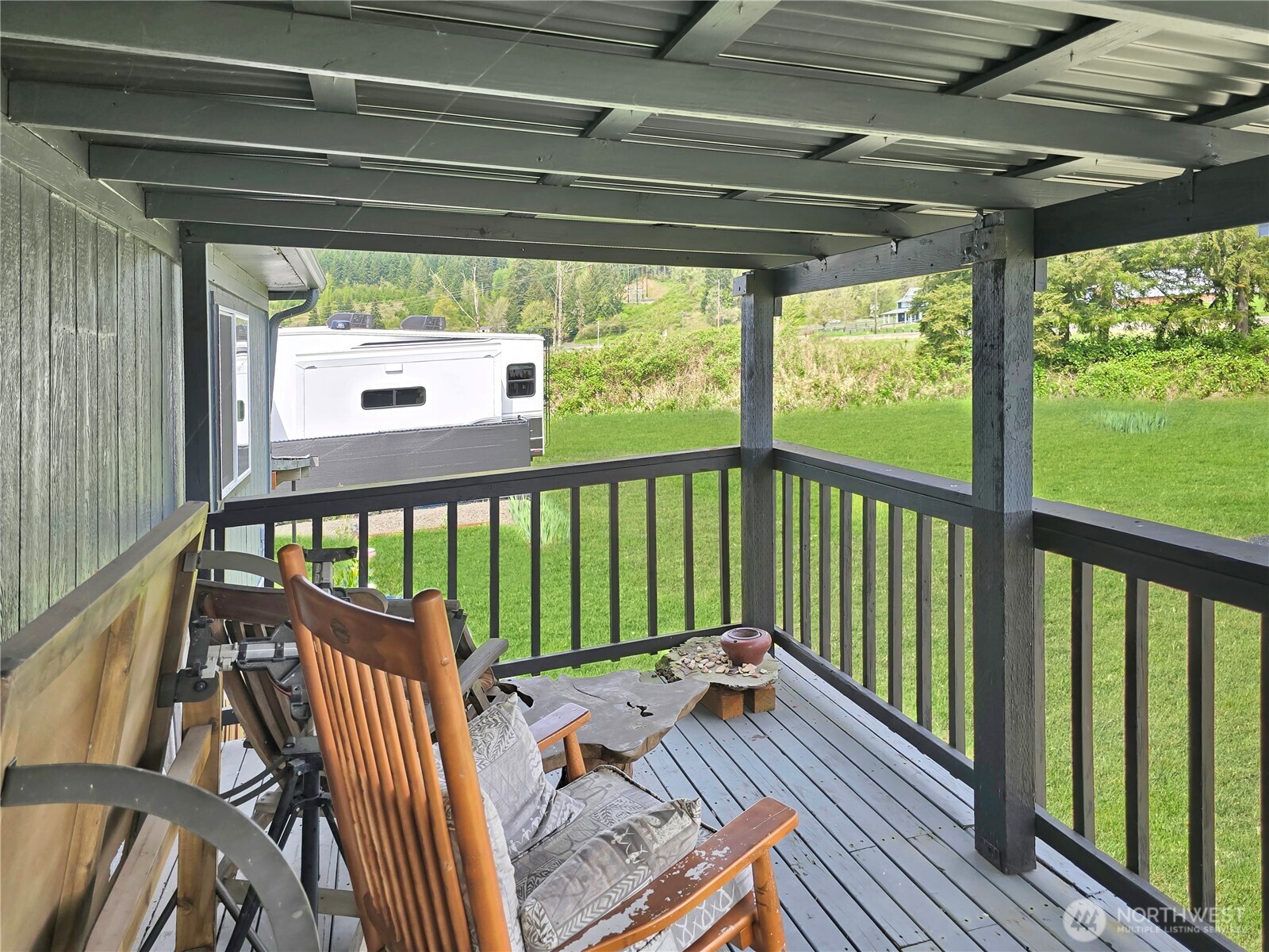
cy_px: 476
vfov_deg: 58.9
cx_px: 634
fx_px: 843
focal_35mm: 23
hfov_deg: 73.9
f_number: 1.7
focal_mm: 6.3
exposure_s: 1/231
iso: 12
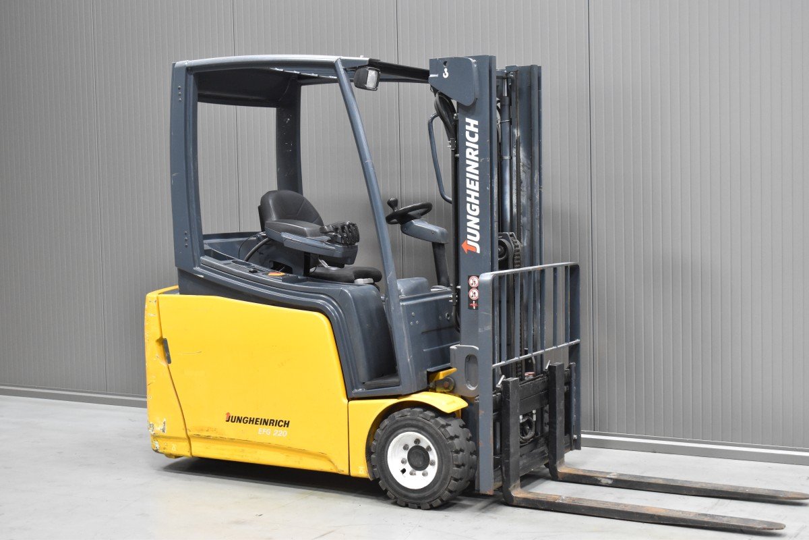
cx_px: 404
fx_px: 1180
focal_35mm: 52
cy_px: 270
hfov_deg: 37.9
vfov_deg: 25.8
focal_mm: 35
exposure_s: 1/30
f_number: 5.6
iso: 2000
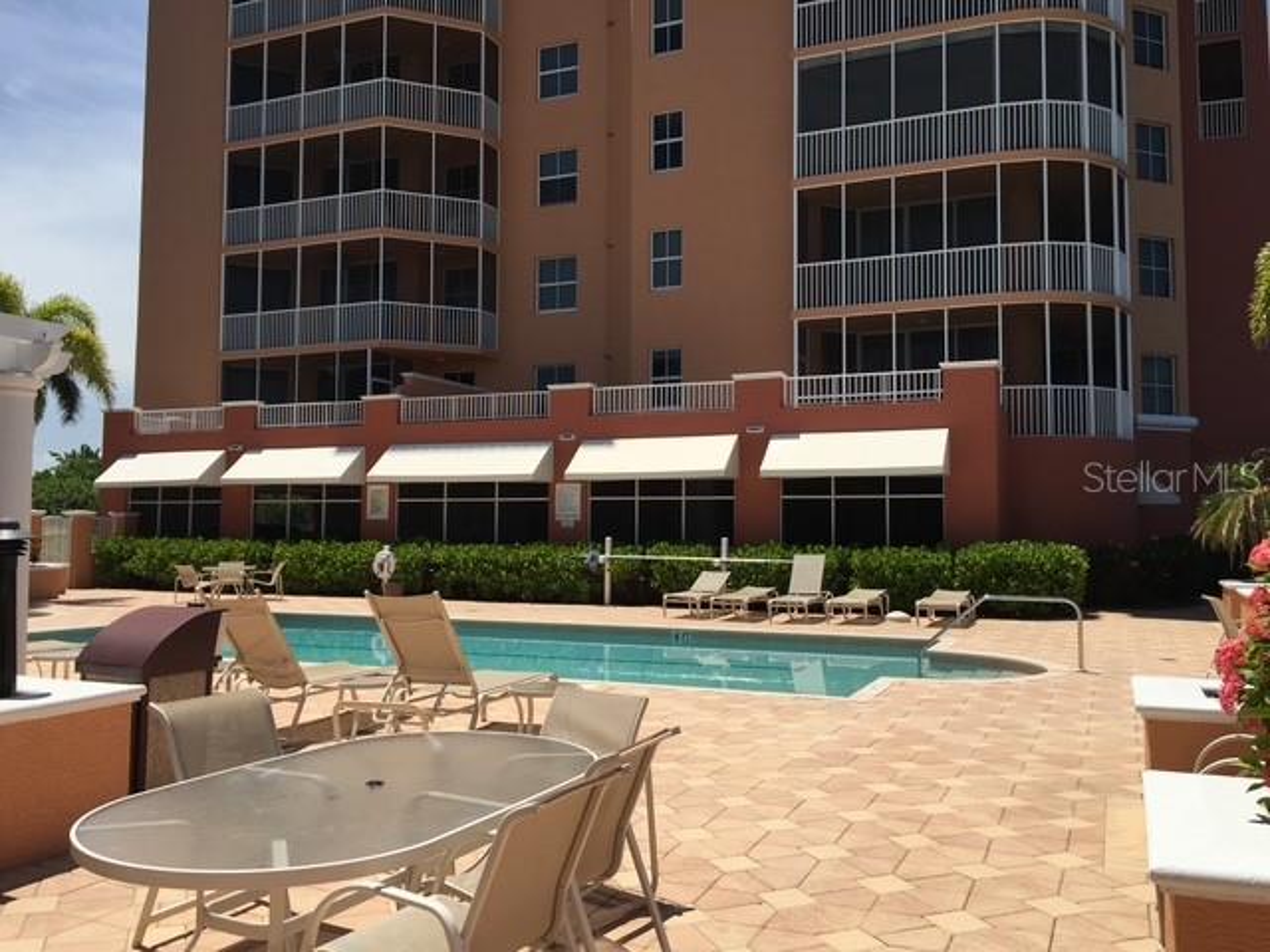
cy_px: 476
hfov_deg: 61.7
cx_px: 635
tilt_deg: +4.5
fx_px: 1064
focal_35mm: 29
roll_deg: -1.2
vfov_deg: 48.2
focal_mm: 4.15
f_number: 2.2
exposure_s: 1/3300
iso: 32
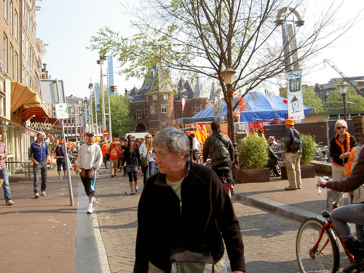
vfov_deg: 41.8
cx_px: 182
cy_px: 136
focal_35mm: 34
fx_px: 358
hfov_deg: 54.0
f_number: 4.7
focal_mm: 5.6
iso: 100
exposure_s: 1/200
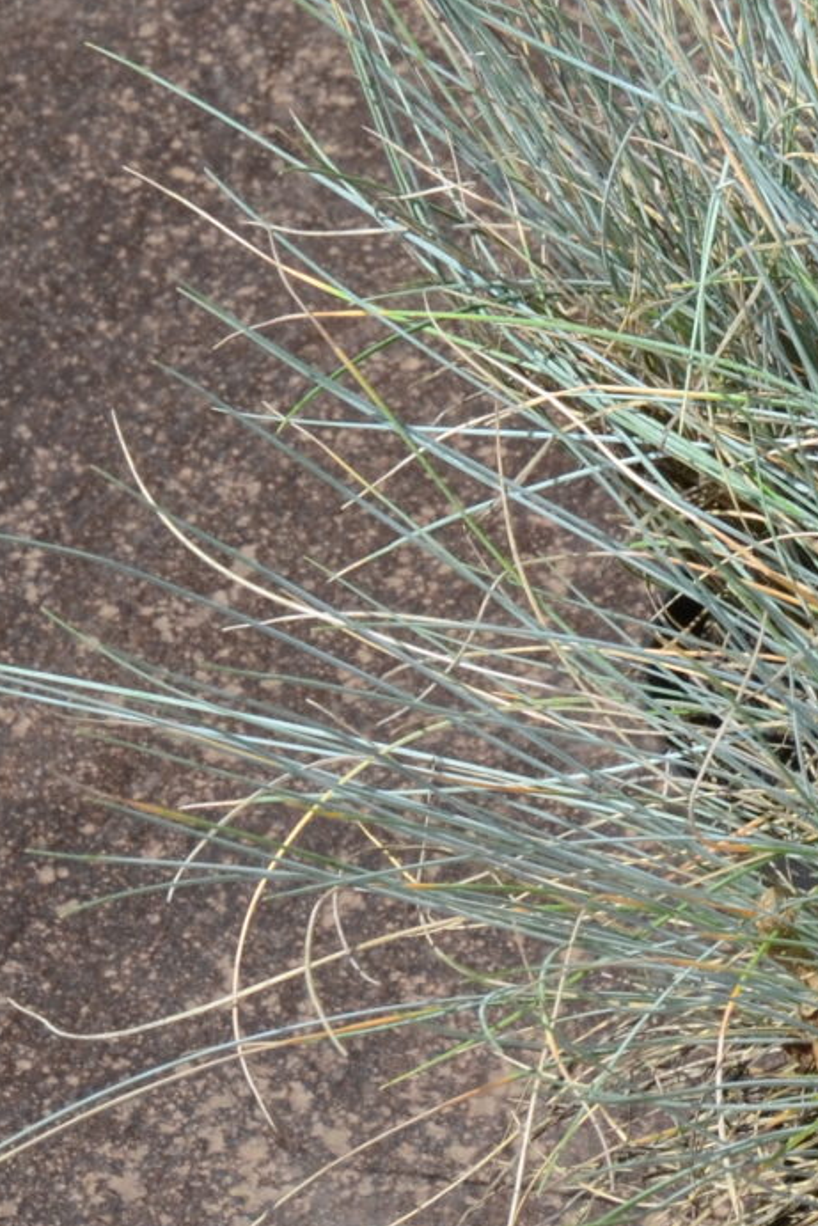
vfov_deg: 8.8
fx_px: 7937
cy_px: -96
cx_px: 1411
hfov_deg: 5.8
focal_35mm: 233
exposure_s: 1/640
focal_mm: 42
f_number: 11
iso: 640
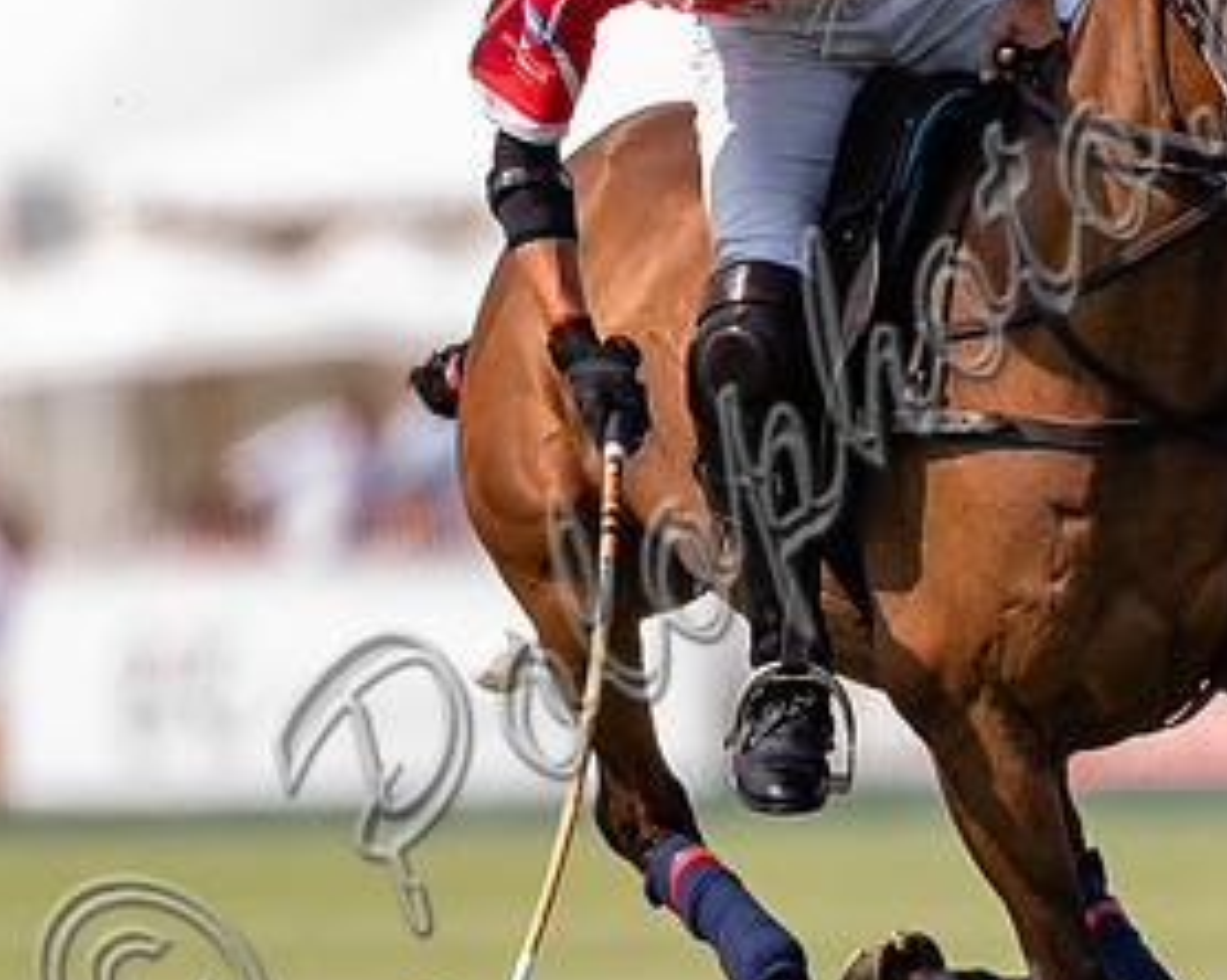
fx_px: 64522
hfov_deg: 1.1
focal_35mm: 1778
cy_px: 672
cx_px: 963
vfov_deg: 0.9
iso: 320
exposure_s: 1/1600
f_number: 4
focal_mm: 500
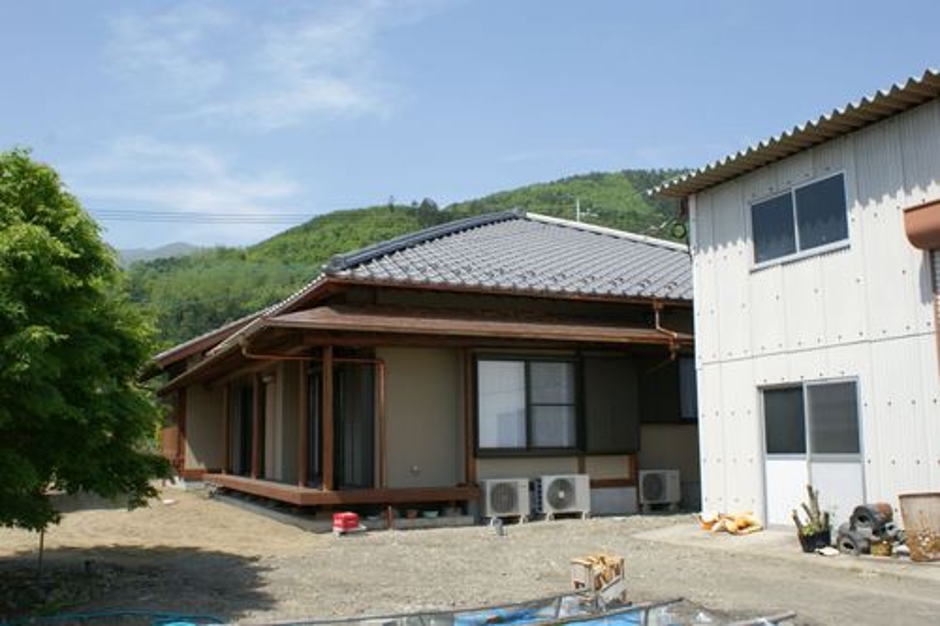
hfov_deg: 57.2
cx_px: 470
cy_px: 313
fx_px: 861
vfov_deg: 39.9
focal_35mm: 33
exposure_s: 1/100
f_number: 10
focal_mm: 22
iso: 100
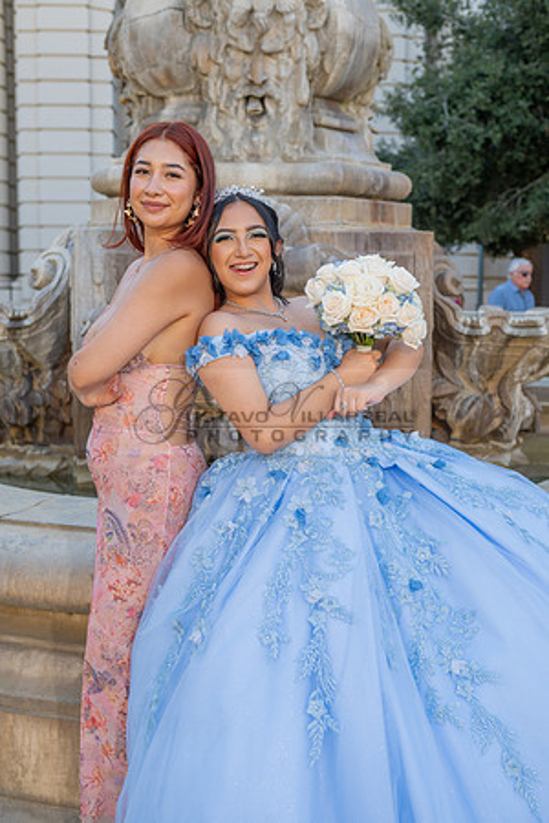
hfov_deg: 28.1
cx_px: 274
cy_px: 412
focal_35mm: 48
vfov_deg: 41.1
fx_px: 1098
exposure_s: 1/200
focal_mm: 48
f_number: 4
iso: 200
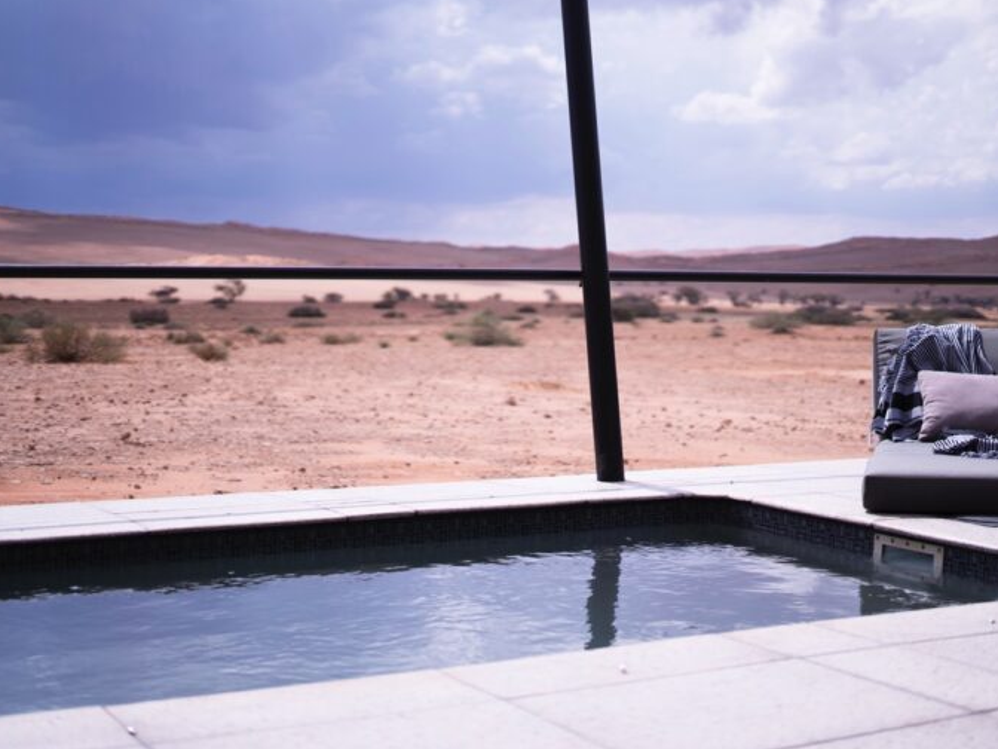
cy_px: 371
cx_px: 532
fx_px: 1586
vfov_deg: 26.6
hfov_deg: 34.9
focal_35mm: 55
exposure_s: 1/8000
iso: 200
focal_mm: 50
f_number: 1.8
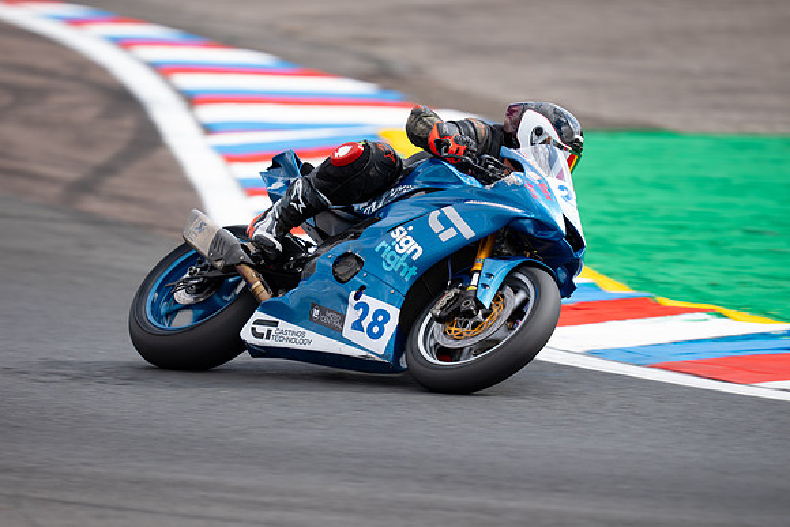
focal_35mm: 423
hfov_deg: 4.9
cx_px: 372
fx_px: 9294
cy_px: 248
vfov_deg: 3.2
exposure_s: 1/400
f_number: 3.2
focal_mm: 400
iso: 64
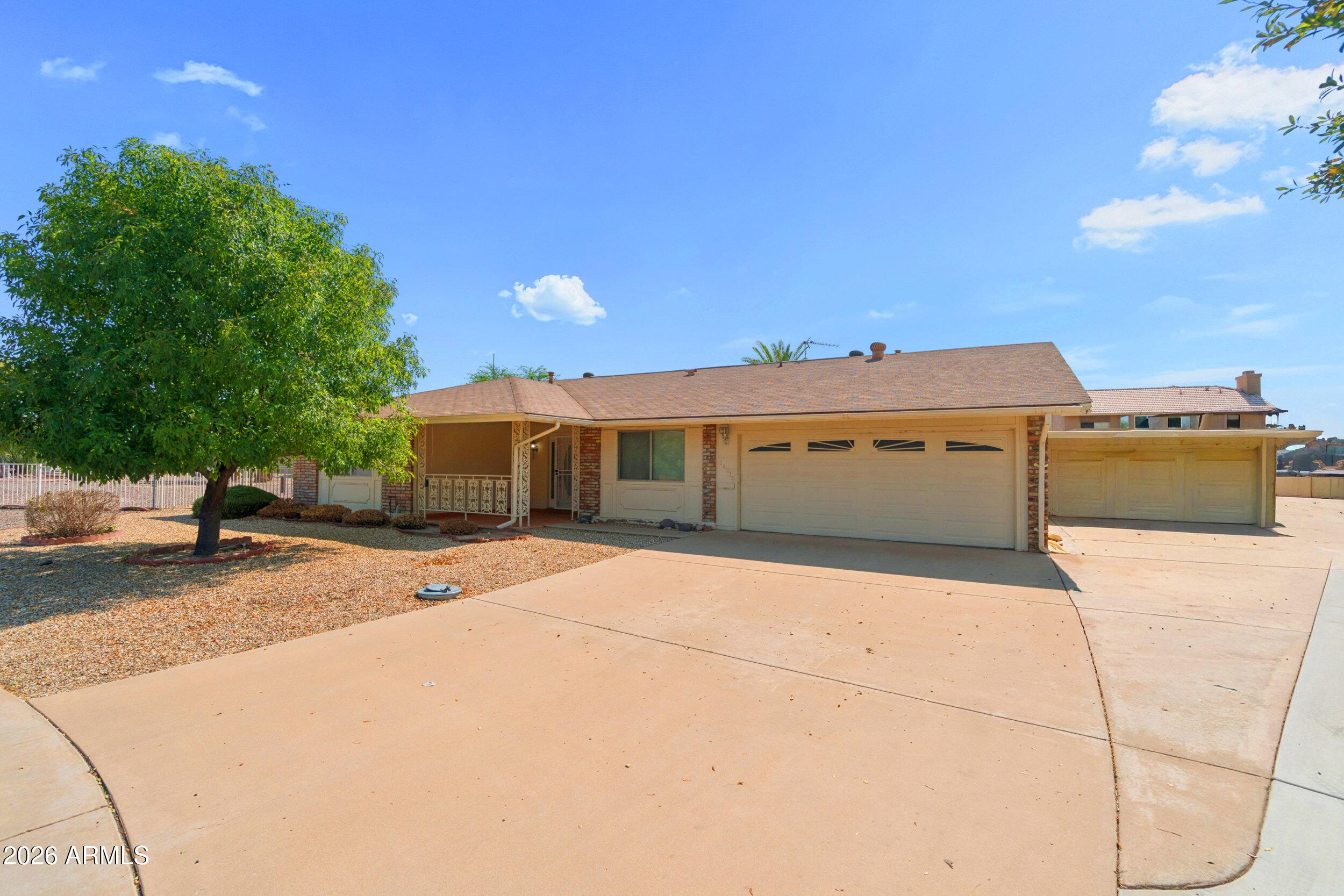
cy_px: 448
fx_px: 560
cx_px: 672
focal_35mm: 15
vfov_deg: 77.3
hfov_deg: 100.4
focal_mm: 10
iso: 100
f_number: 8
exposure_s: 1/500
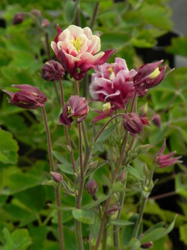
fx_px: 1168
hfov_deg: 9.2
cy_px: 125
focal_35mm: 162
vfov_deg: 12.2
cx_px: 94
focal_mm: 28.8
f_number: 5
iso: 160
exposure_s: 1/400
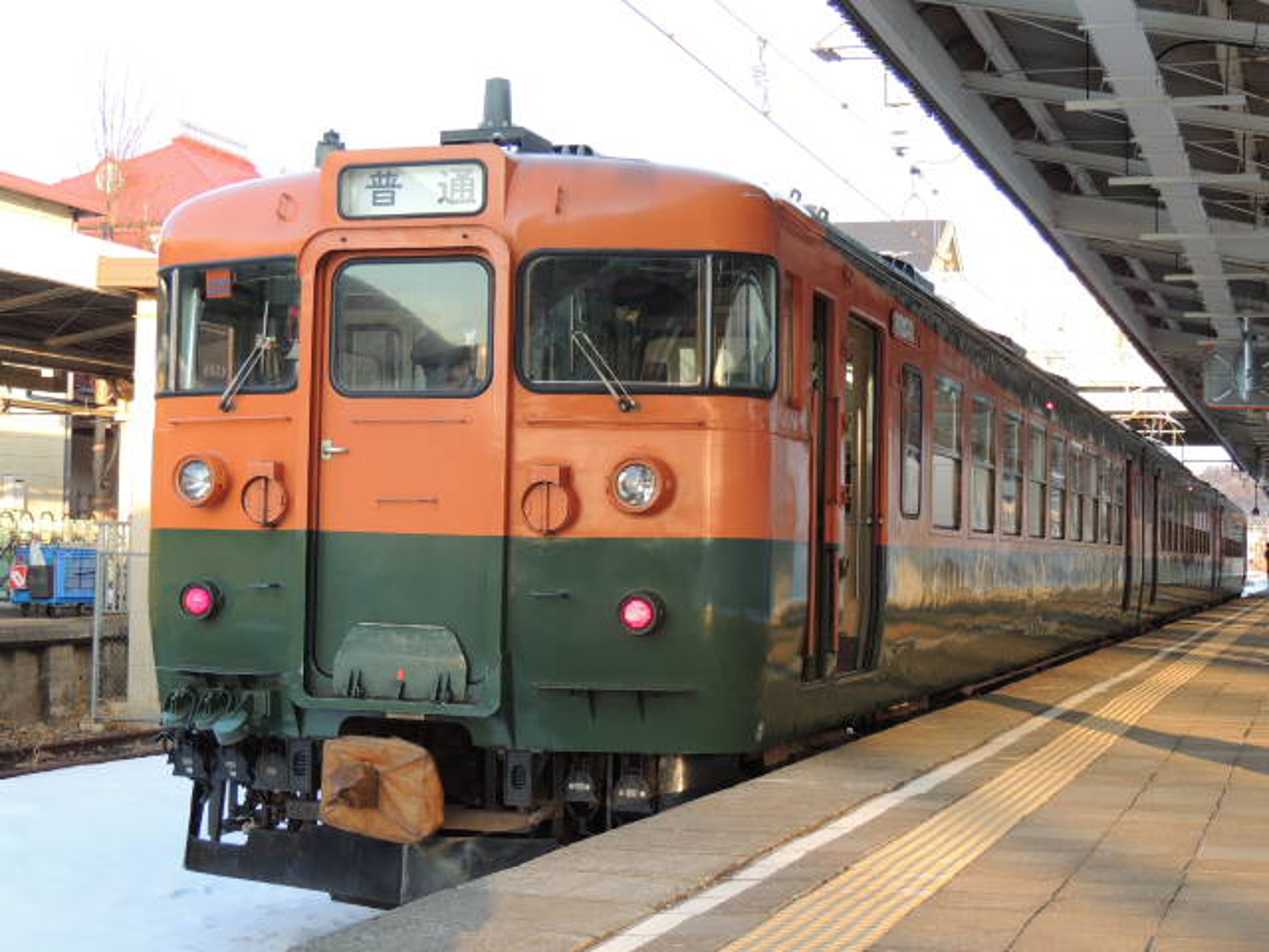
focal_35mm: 60
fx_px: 2200
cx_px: 634
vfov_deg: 24.4
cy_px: 476
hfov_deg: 32.2
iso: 100
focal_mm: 10.7
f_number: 3.7
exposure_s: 1/60
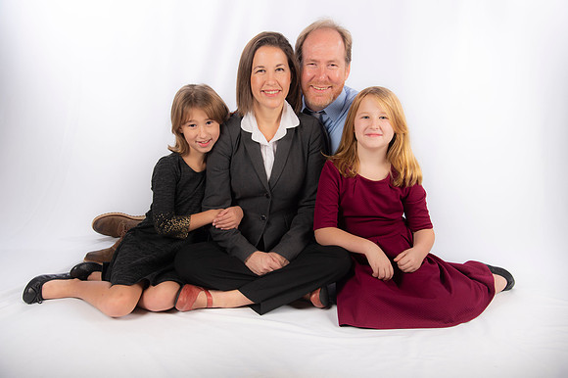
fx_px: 694
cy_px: 189
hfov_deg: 44.5
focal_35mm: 44
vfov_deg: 30.5
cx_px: 284
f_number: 5.6
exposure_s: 1/200
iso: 100
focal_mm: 44
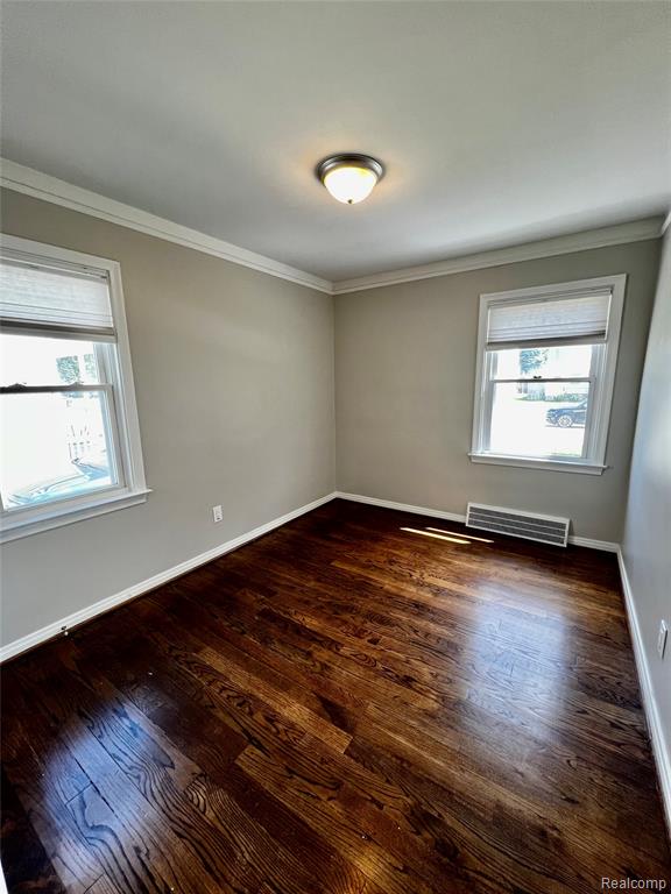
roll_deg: +1.2
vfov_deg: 106.2
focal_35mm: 13
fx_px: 336
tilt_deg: -8.4
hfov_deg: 89.9
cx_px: 336
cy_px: 447
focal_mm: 1.57
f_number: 1.8
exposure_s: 1/120
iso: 125
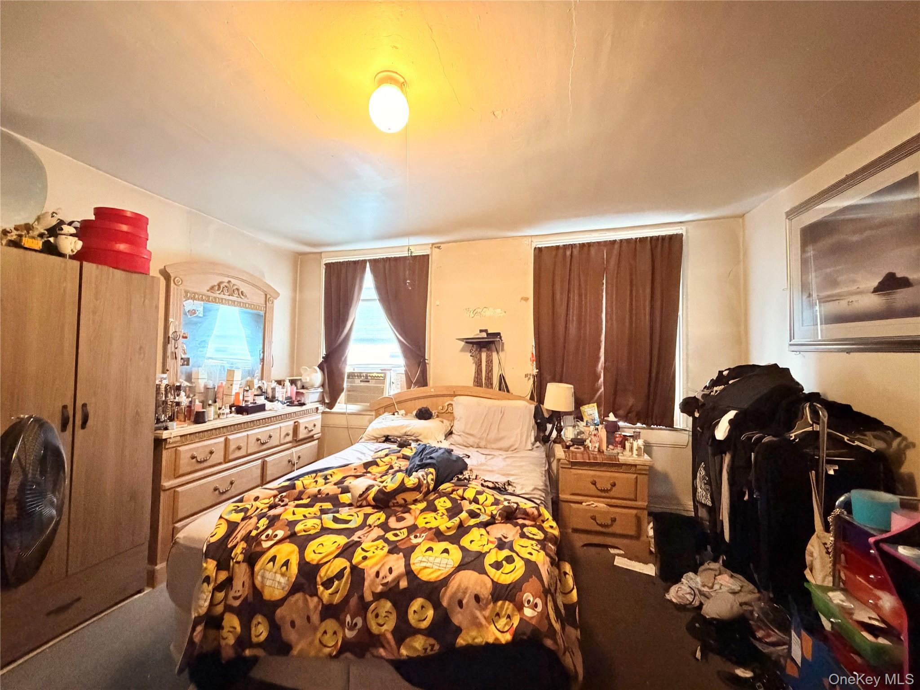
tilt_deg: +2.6
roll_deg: +0.0
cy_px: 345
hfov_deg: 102.1
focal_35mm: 14
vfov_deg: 85.7
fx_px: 372
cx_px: 460
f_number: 2.2
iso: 1250
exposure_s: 1/60
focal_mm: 2.22
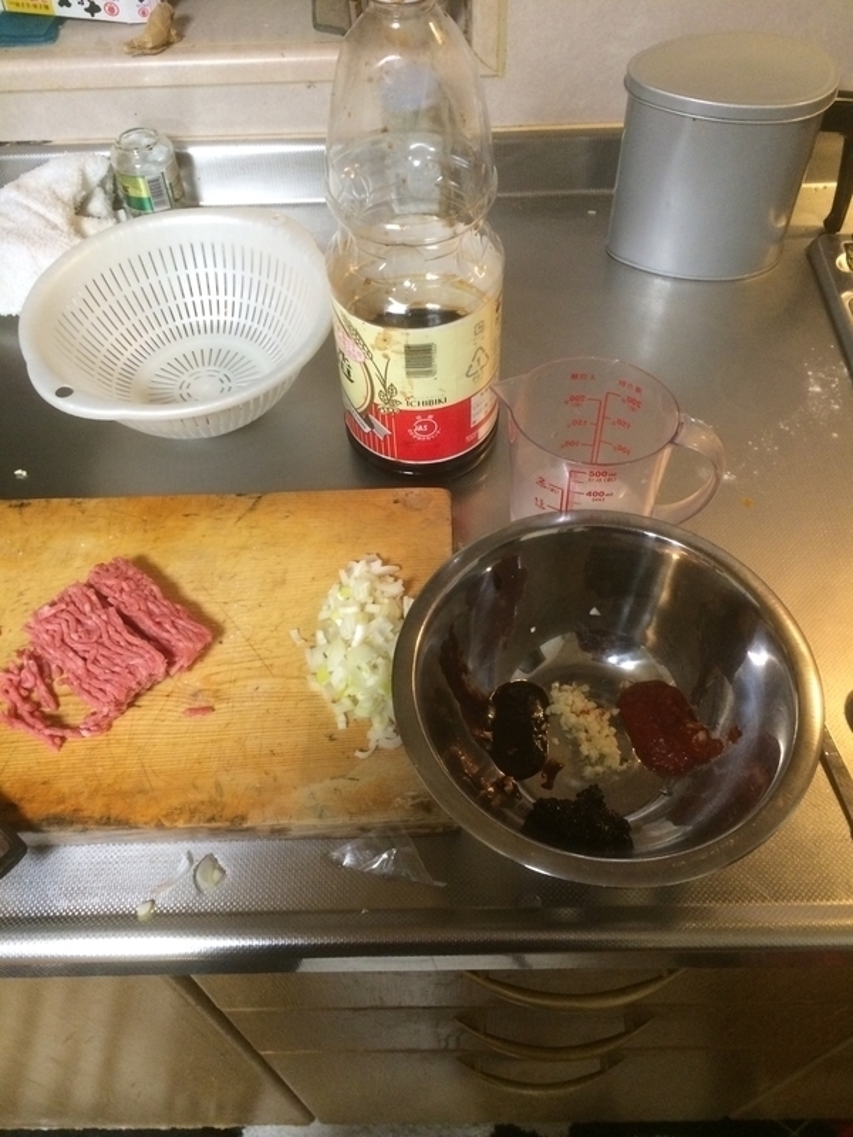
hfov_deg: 48.2
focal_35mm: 29
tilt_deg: -53.1
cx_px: 426
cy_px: 568
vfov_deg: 61.7
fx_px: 953
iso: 200
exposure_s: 1/30
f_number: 2.2
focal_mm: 4.15
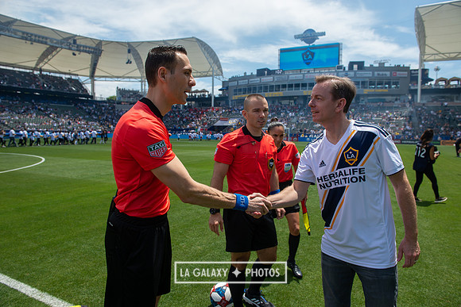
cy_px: 154
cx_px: 230
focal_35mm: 24
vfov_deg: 53.2
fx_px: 307
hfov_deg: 73.7
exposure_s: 1/1000
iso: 200
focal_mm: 24
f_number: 5.6
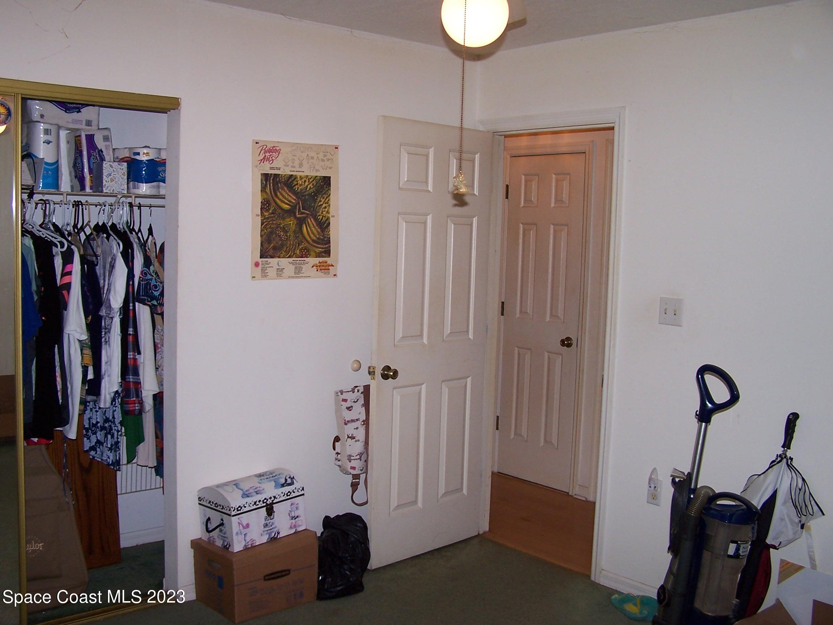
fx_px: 914
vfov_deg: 37.7
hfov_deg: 49.0
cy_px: 312
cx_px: 416
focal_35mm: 38
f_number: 2.8
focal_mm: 6.3
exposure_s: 1/60
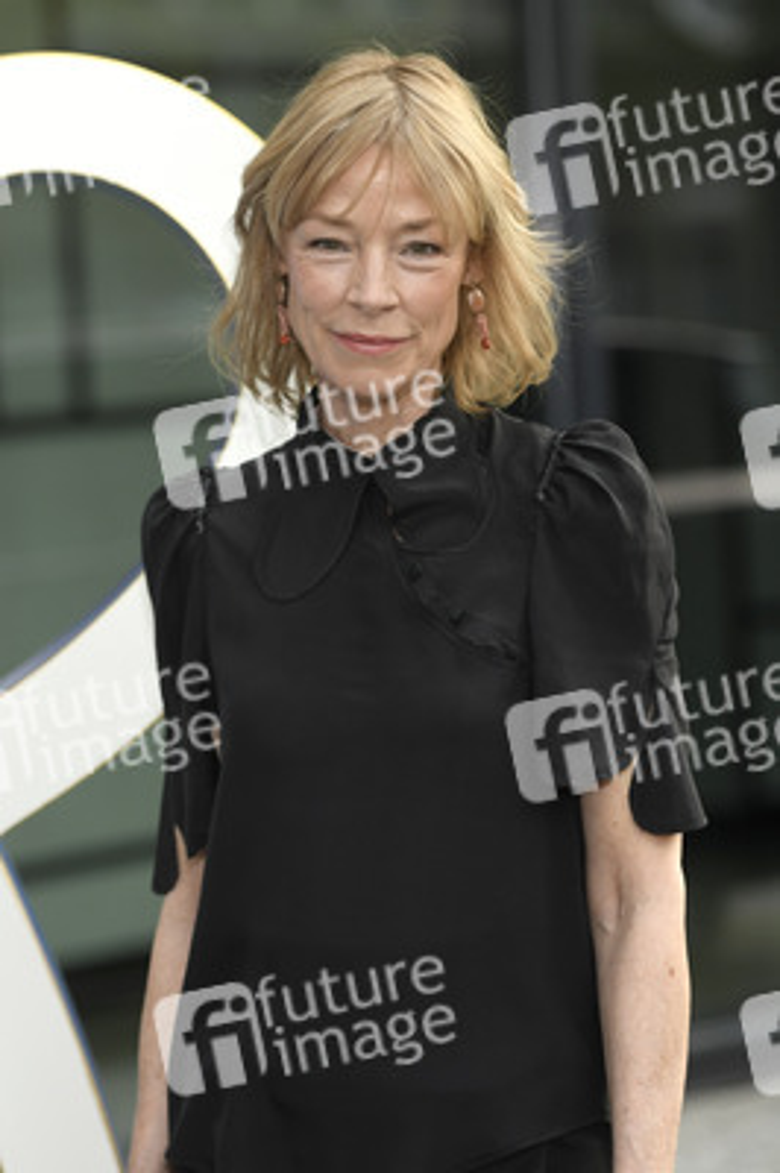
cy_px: 586
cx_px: 390
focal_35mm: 112
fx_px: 3646
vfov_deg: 18.3
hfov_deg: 12.2
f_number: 3.2
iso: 640
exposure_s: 1/500
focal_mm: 112
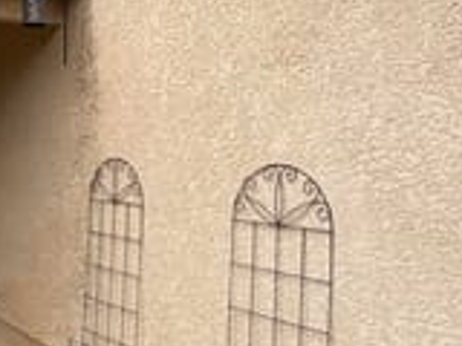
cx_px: 6
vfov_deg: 29.6
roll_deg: -0.4
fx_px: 654
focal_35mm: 49
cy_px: 144
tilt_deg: +1.6
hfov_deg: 35.4
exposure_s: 1/1006
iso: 40
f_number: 2.2
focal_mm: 2.22
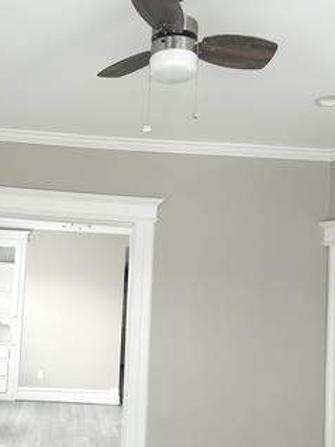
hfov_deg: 34.5
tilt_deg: +2.6
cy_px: 274
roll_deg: -3.8
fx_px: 529
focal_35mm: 41
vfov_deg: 45.4
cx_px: 89
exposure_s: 1/120
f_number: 1.5
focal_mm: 5.7
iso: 125
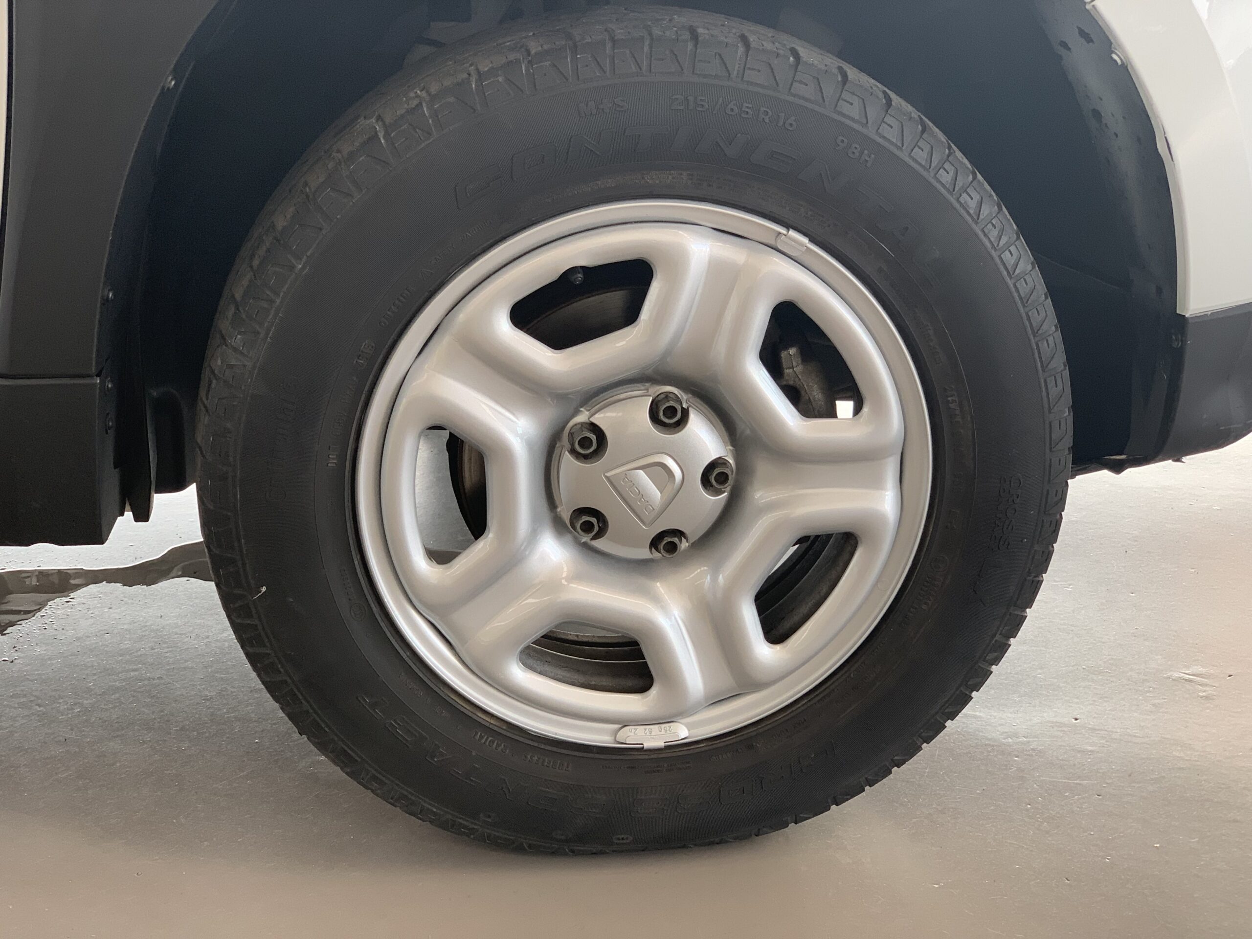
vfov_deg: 28.0
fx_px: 1881
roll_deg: -0.1
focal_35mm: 52
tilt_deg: -20.1
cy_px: 470
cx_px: 626
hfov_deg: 36.8
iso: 80
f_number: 2.4
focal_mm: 6
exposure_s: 1/122
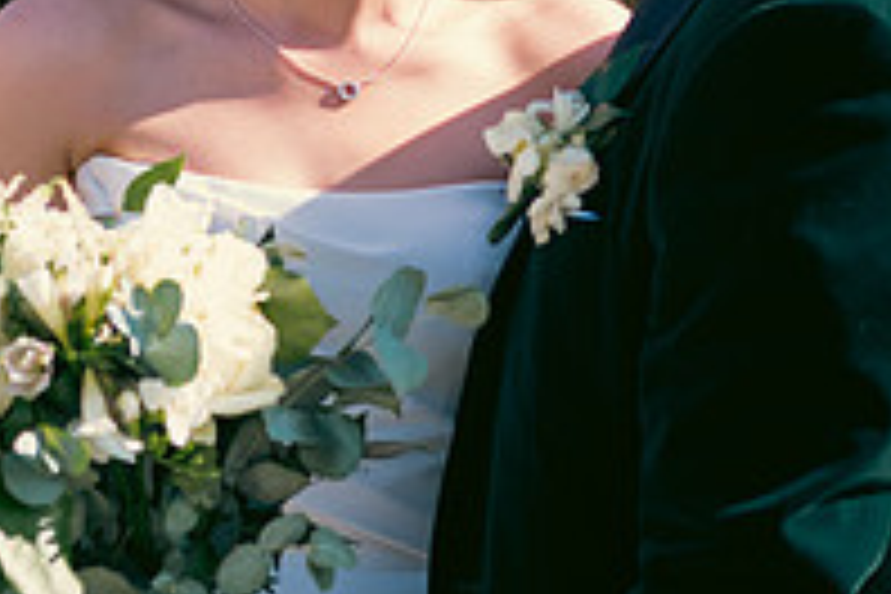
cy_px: 70
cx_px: 472
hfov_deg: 6.7
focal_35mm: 308
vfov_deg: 4.5
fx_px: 7622
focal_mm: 105
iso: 200
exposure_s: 1/640
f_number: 3.5
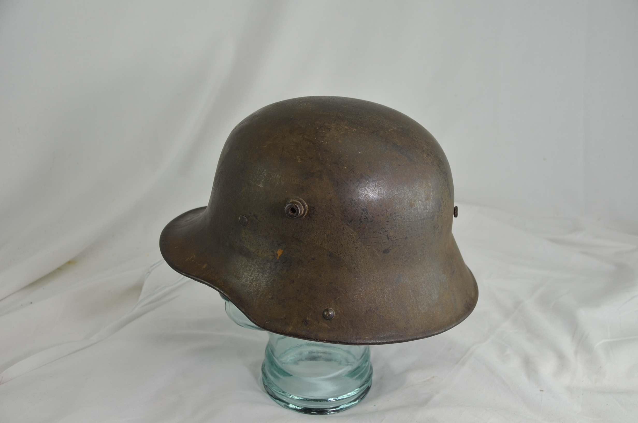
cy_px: 212
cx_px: 319
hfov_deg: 41.2
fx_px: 849
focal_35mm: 48
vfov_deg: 28.0
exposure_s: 1/125
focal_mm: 32
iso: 250
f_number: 5.6
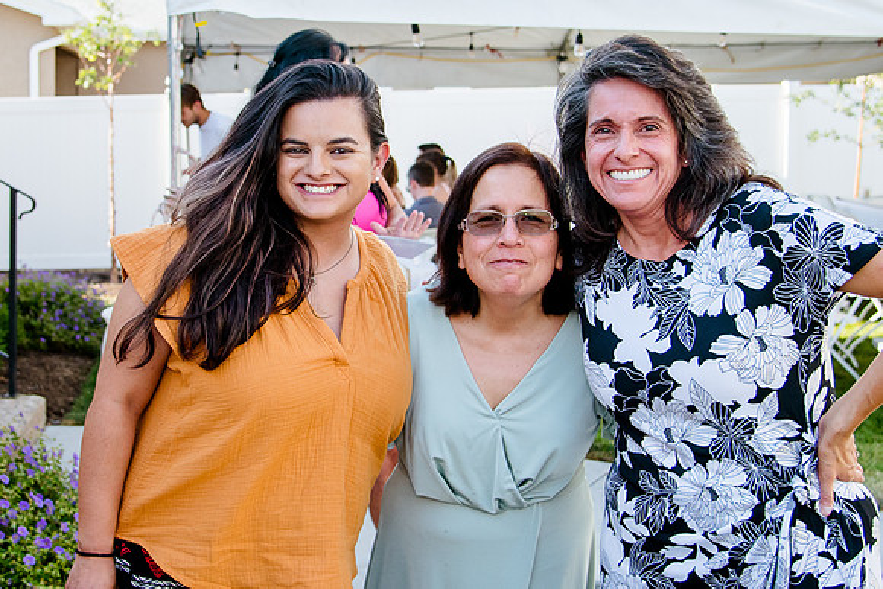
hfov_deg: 38.3
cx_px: 315
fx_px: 1262
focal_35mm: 51
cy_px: 229
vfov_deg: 26.2
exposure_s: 1/1600
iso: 640
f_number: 4
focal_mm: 27
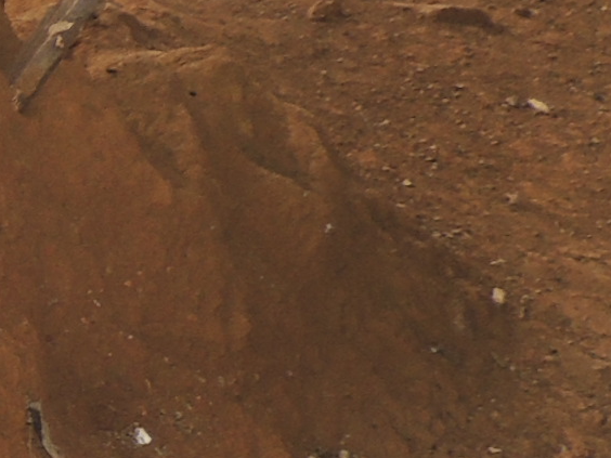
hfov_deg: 11.6
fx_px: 2453
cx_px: -860
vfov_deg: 10.6
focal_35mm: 139
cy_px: 395
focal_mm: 4.3
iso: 100
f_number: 3
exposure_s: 1/200
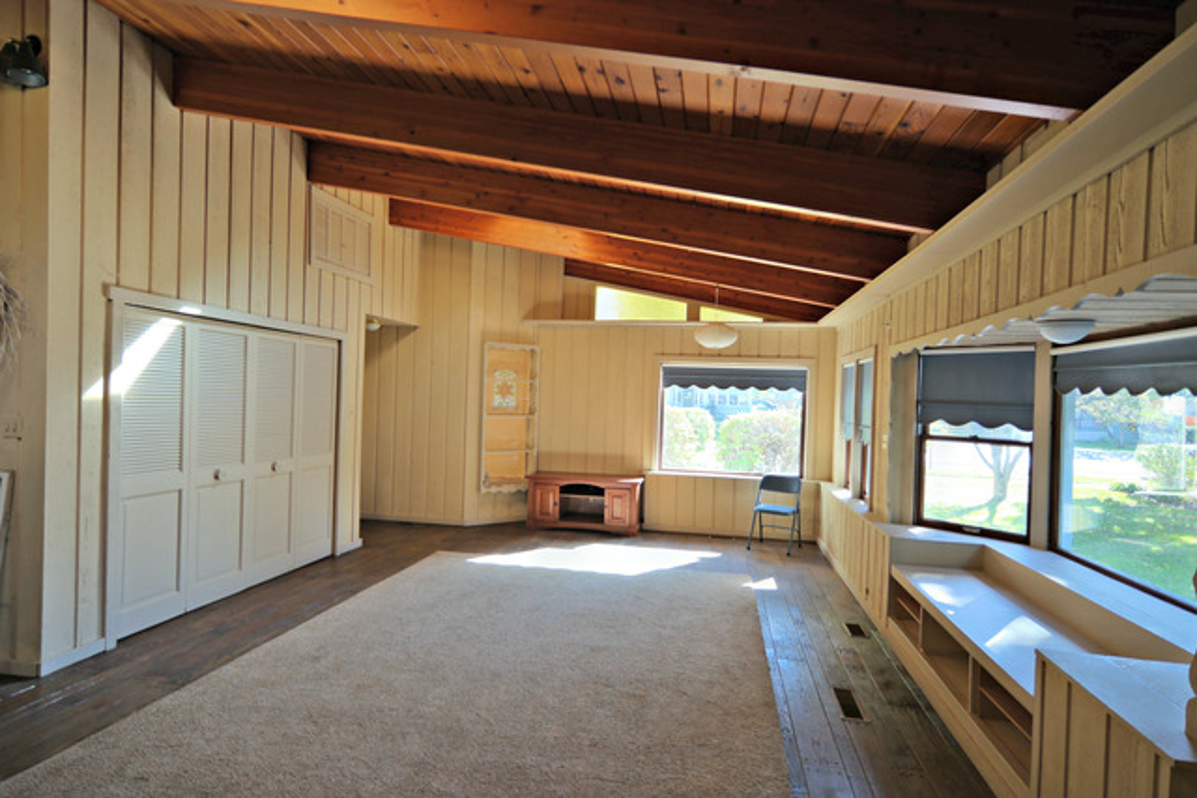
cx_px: 598
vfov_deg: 67.4
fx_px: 599
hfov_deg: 90.0
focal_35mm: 18
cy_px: 399
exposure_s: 1/60
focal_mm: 12
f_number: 4
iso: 100
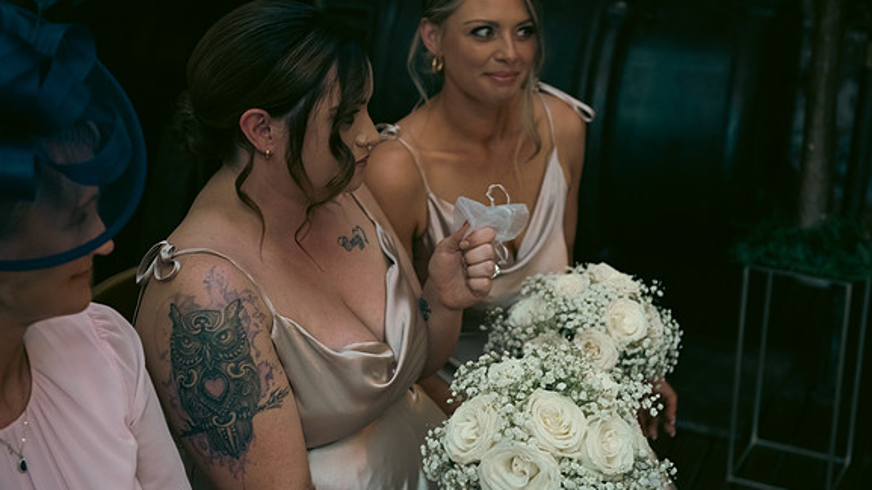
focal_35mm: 59
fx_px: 1364
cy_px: 262
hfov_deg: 35.5
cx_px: 435
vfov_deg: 20.4
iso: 1250
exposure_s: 1/160
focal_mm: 56
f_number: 3.5
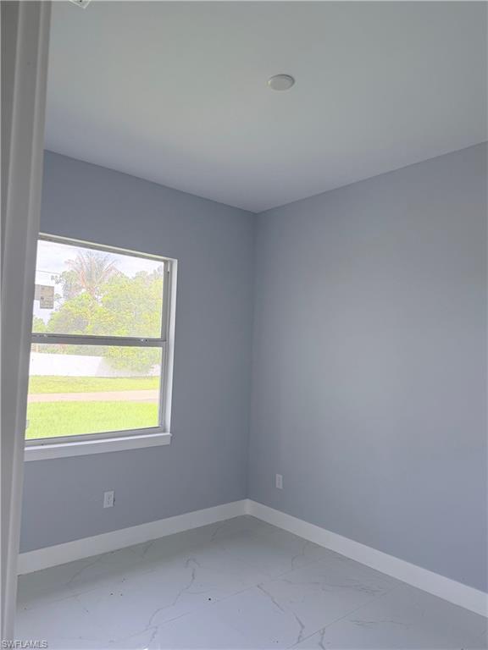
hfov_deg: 56.8
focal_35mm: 24
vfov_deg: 71.6
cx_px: 244
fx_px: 451
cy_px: 325
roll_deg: -1.8
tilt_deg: +4.2
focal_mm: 6.76
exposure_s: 1/365
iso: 100
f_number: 1.78
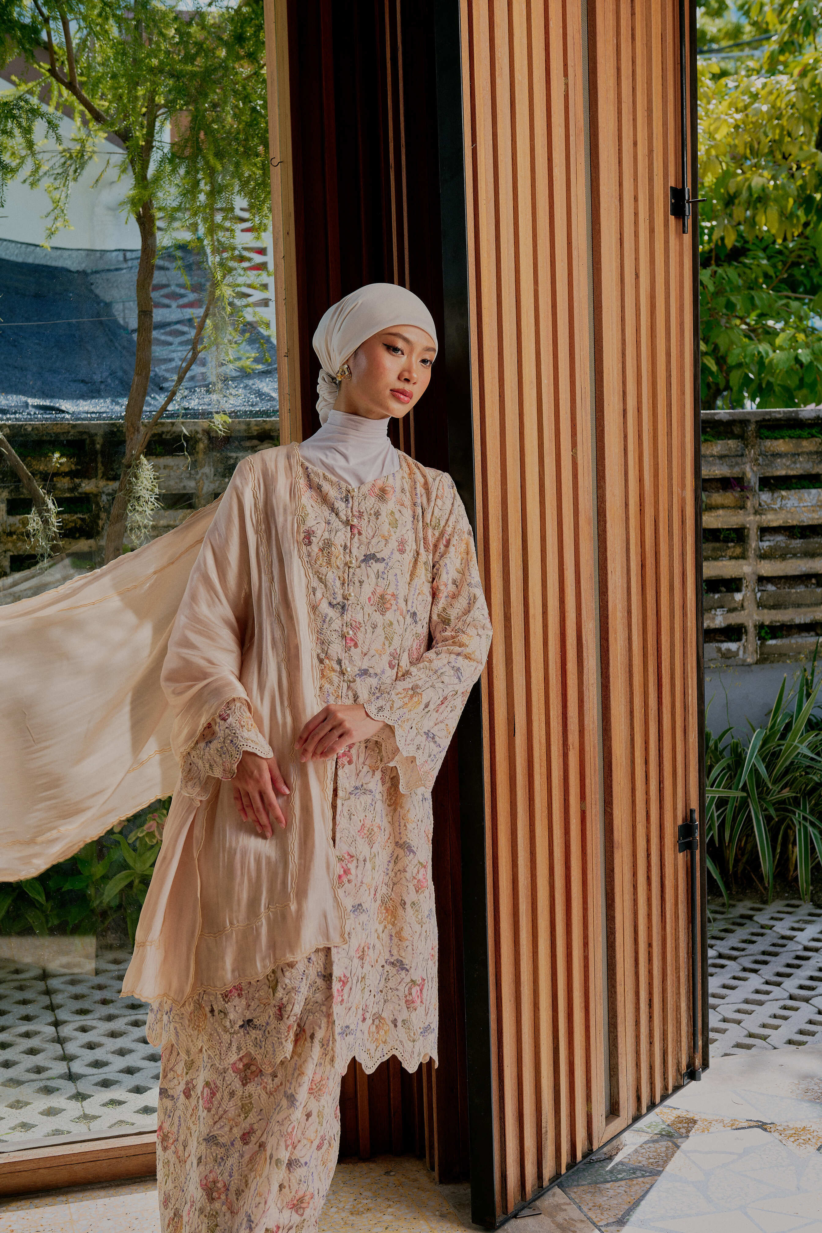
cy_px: 616
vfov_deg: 39.6
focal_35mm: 50
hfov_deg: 27.0
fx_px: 1712
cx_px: 411
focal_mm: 50
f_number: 6.3
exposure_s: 1/125
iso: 200
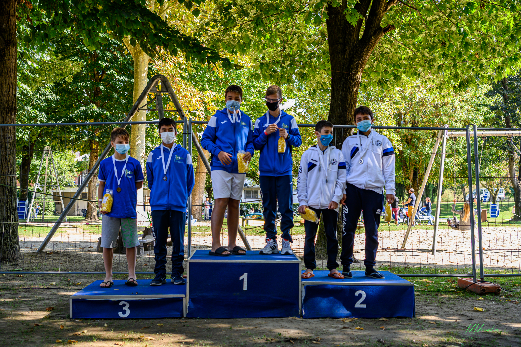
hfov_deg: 43.6
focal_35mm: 45
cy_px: 174
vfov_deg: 29.8
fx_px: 651
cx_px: 260
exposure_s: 1/100
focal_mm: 45
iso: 50
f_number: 4.5
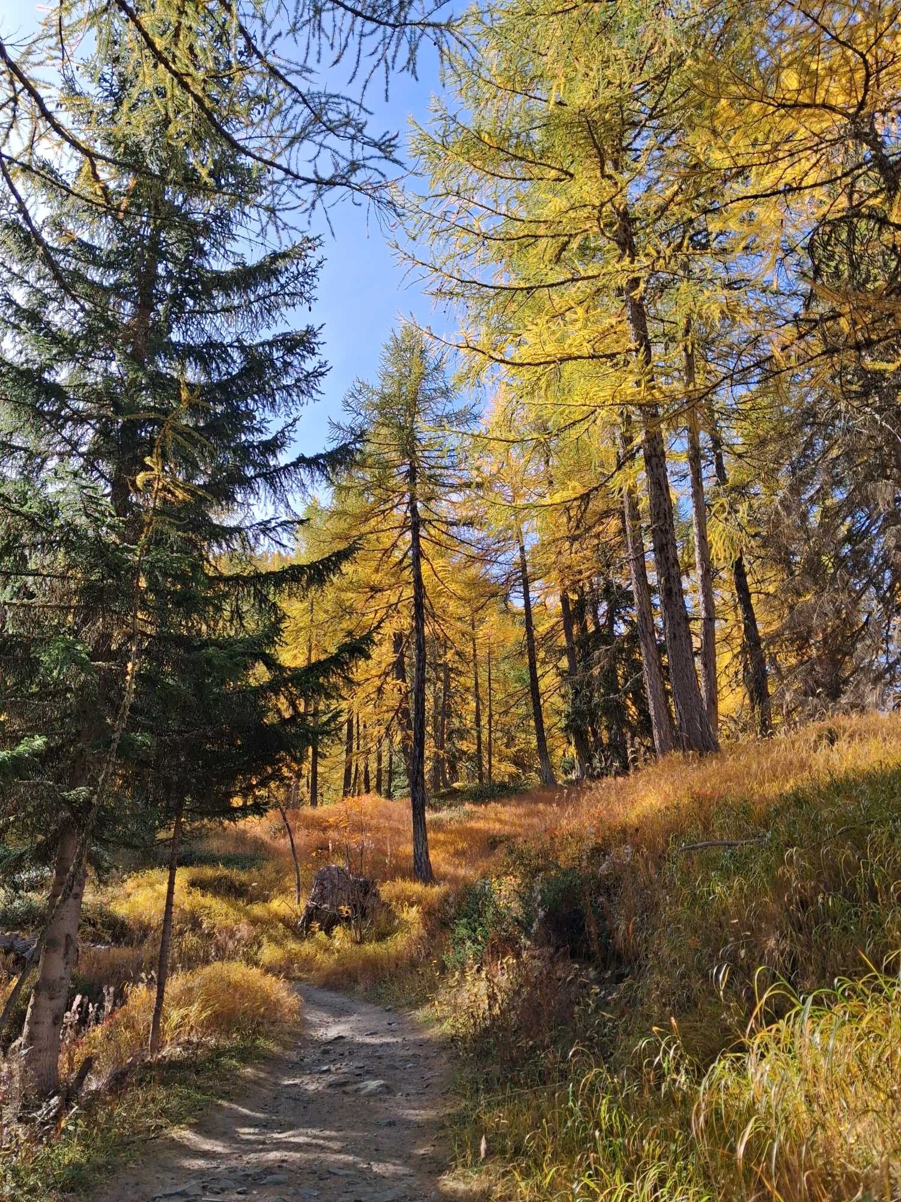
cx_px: 450
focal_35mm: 27
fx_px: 937
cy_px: 601
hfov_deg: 51.4
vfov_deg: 65.3
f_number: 1.8
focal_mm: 4
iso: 20
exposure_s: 1/235
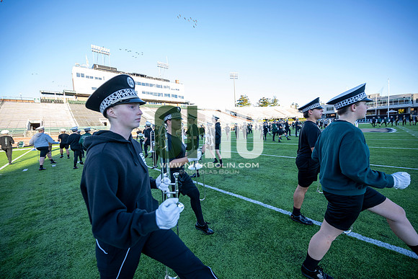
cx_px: 209
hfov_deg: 104.2
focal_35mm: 14
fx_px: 163
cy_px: 140
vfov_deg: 81.2
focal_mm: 14
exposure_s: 1/500
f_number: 4
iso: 500
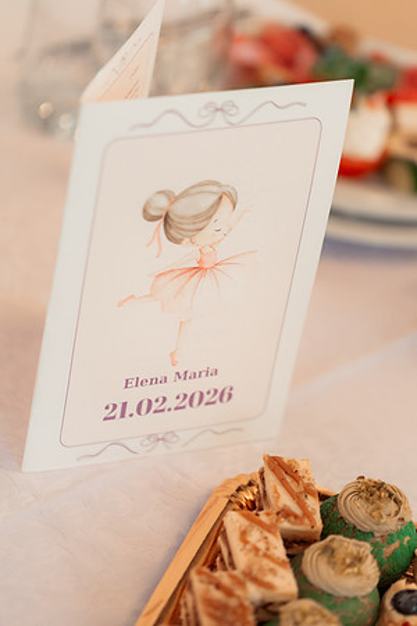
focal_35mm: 90
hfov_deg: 15.2
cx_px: 208
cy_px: 313
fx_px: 1564
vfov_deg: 22.6
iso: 2500
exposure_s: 1/200
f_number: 3.2
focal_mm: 90
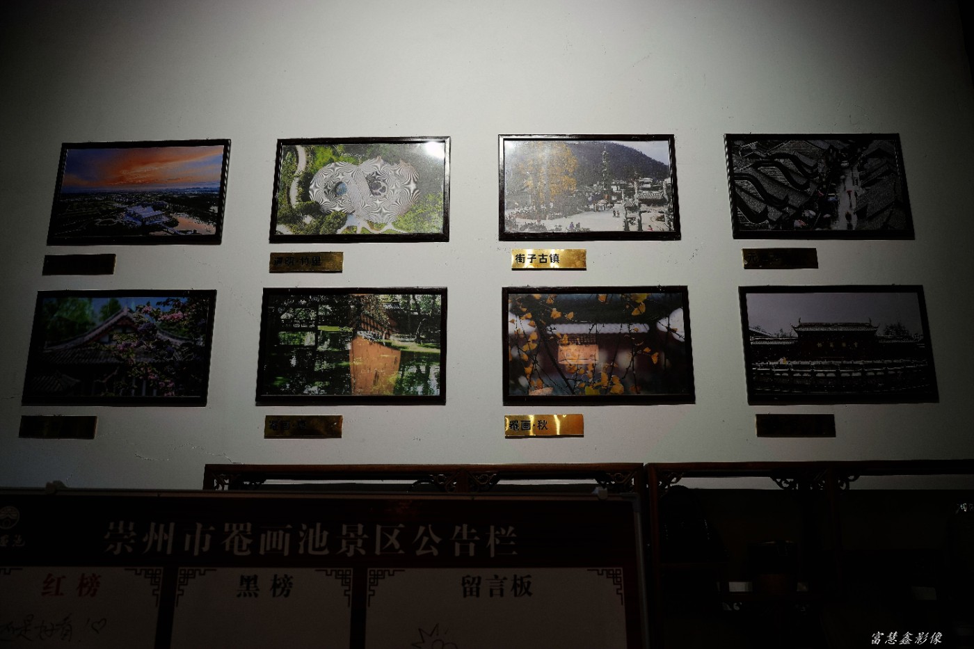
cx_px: 487
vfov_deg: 42.3
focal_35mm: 31
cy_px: 324
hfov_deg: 60.3
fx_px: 839
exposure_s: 1/60
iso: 160
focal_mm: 31
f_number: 4
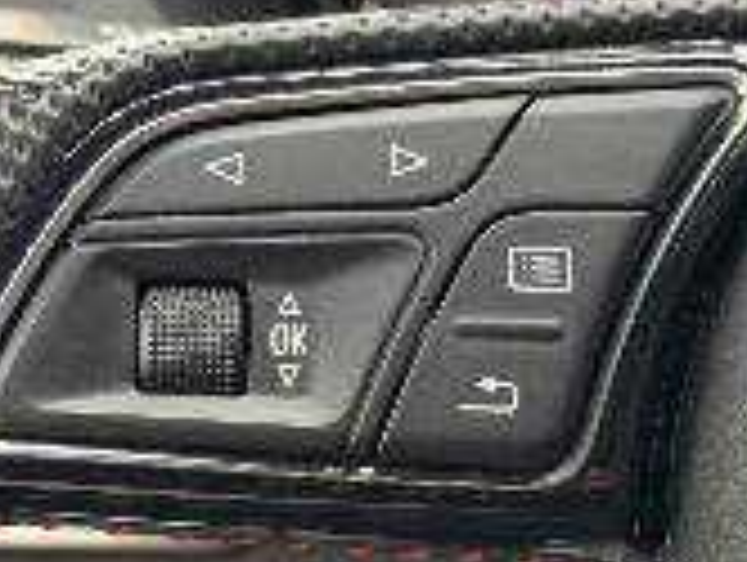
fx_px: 2593
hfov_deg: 16.4
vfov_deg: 12.4
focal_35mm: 120
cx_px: 374
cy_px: 310
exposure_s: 1/32
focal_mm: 6.76
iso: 500
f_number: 1.78
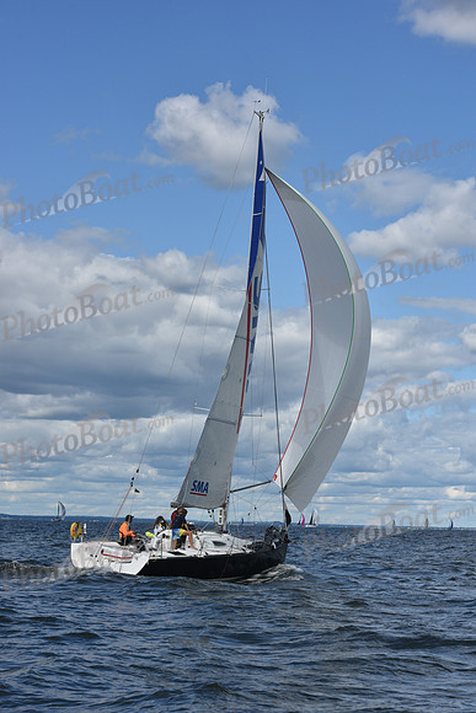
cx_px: 238
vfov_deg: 28.8
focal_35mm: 70
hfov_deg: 19.5
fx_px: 1387
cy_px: 356
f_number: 10
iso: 250
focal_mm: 70
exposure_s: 1/1000
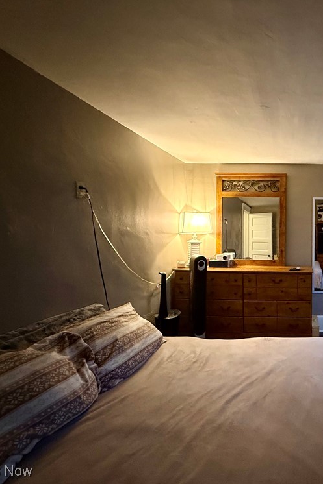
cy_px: 236
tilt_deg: -0.9
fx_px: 269
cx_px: 301
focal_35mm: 20
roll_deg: -0.9
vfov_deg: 84.0
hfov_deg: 52.9
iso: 640
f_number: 2.2
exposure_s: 1/60
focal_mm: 2.22
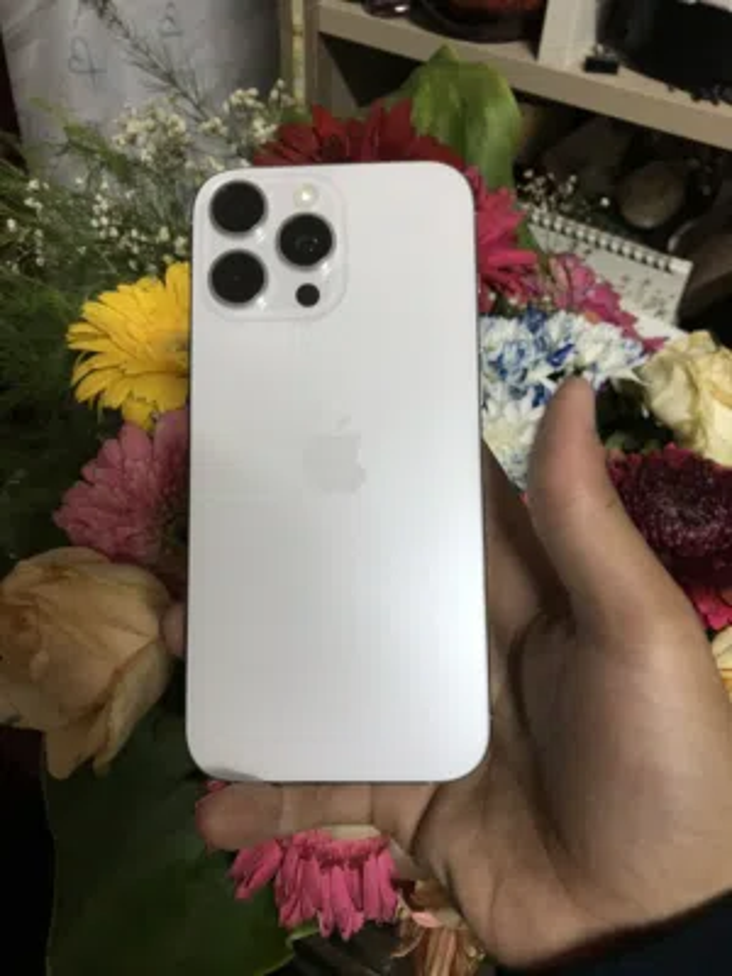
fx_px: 789
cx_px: 366
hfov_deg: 49.7
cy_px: 488
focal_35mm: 28
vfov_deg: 63.4
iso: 40
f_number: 1.8
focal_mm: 3.99
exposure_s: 1/20
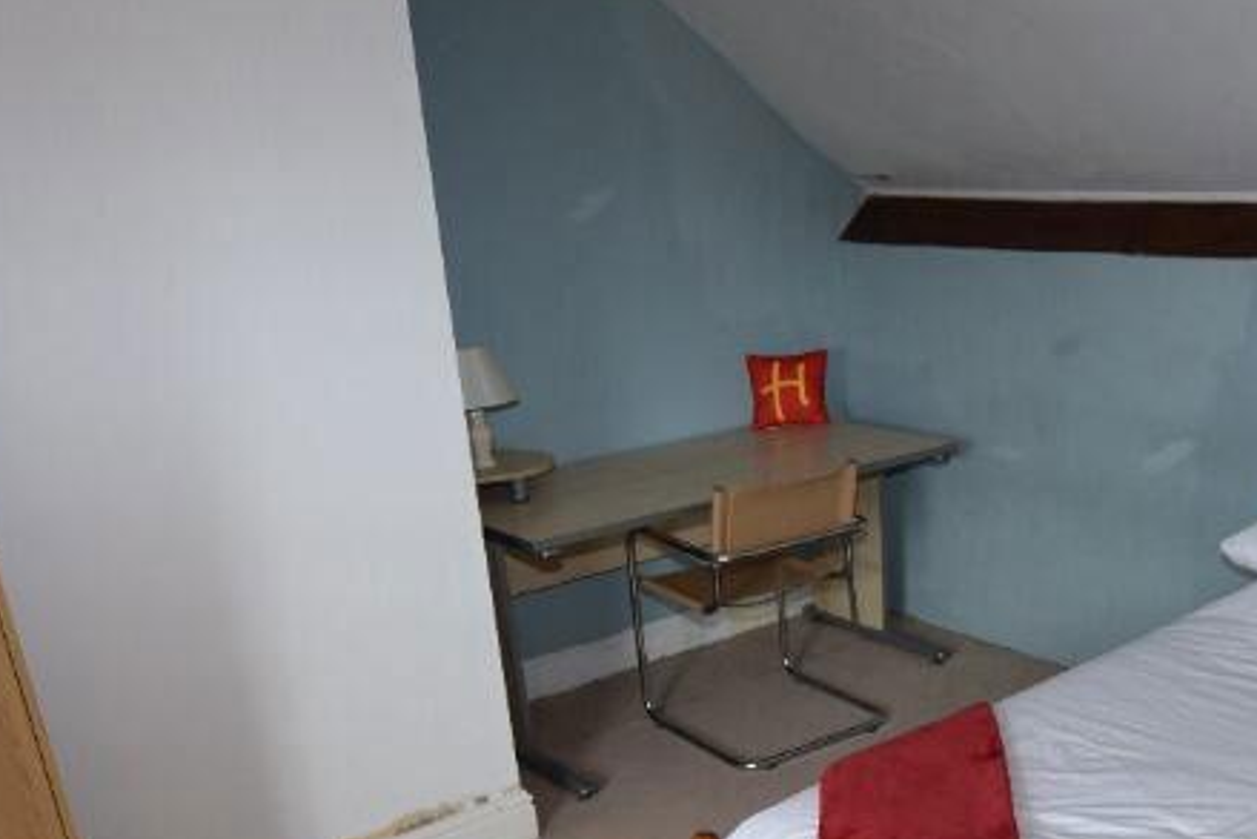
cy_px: 714
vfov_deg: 36.1
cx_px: 873
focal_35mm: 35
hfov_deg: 53.0
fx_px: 1222
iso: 400
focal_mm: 10
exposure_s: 1/60
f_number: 5
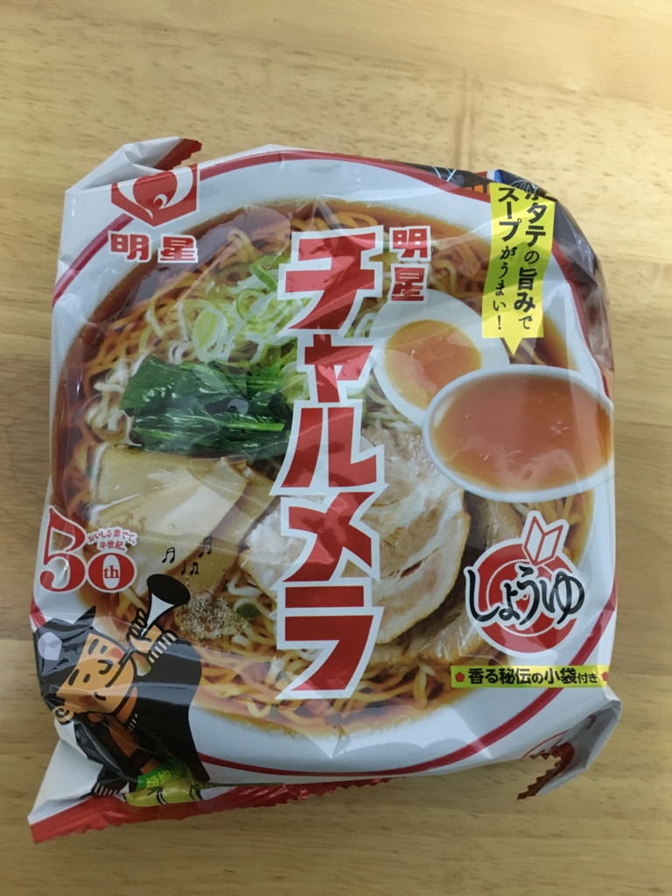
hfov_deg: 48.2
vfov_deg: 61.7
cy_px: 448
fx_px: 751
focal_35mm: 29
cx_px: 336
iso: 400
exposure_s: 1/15
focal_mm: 4.15
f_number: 2.2
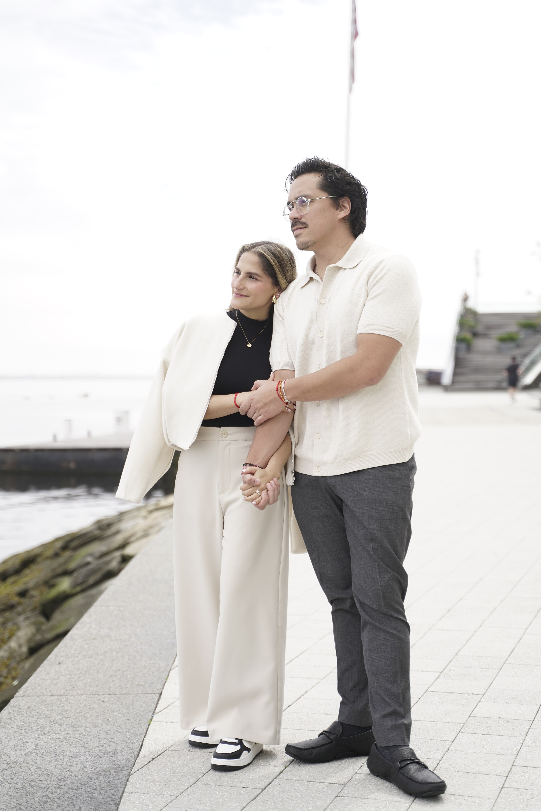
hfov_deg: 23.4
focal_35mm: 58
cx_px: 270
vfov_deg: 34.5
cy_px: 406
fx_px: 1307
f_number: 2.8
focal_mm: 58
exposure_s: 1/1000
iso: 100
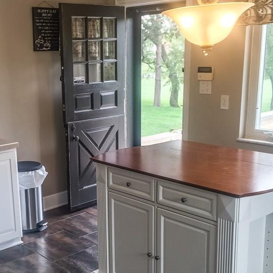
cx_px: 82
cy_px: 159
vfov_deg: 34.6
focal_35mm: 49
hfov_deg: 34.2
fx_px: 437
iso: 32
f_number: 2.2
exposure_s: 1/40
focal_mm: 4.15
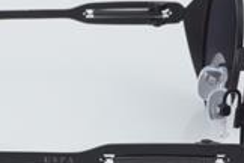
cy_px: 113
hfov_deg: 11.0
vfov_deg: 7.4
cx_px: -2
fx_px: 1254
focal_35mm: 185
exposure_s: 1/4
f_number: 32
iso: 100
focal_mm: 50
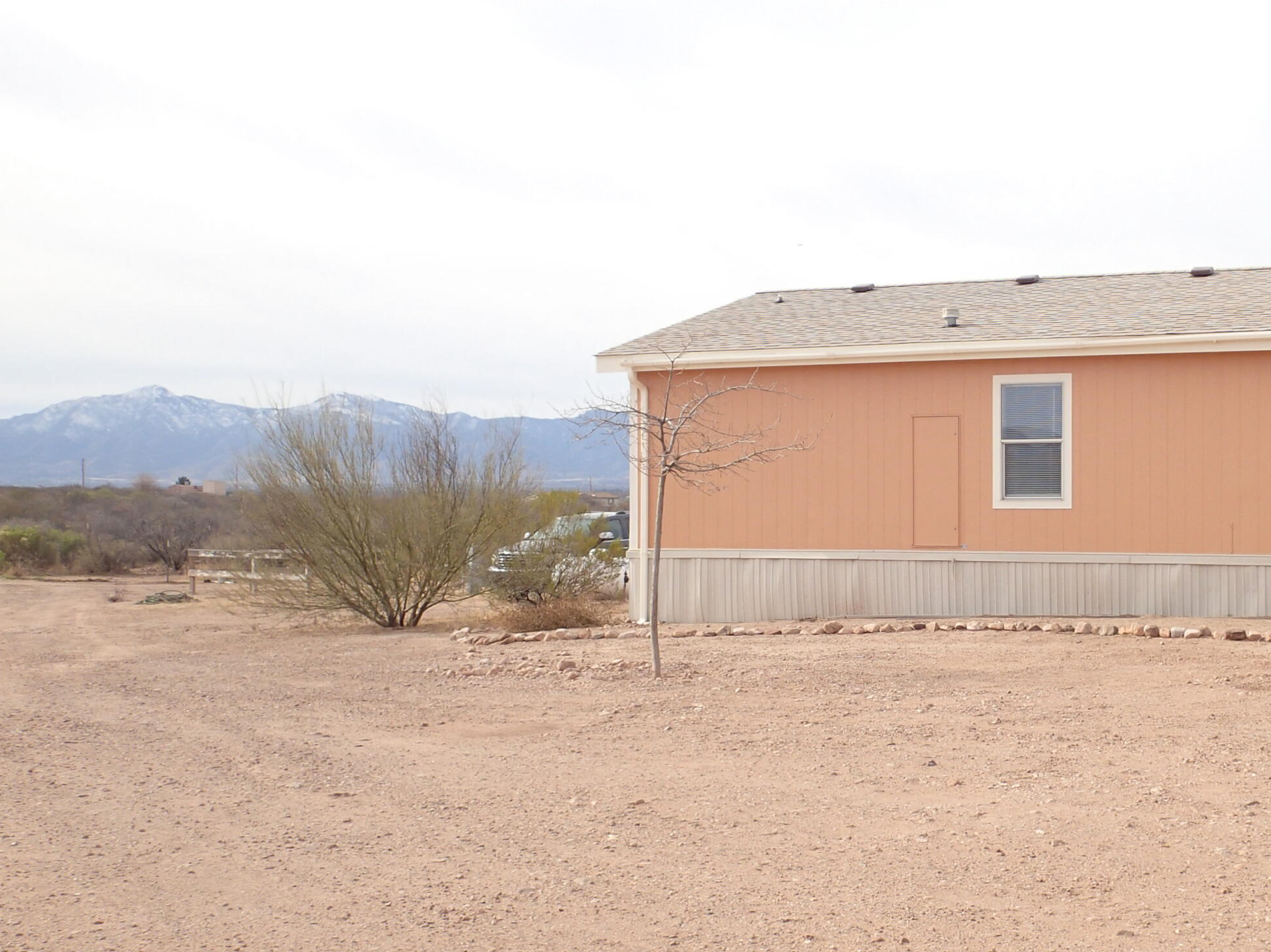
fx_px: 1689
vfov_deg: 31.5
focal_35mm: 46
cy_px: 545
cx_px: 903
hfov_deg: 40.4
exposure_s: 1/800
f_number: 3.2
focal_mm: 5.5
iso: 100
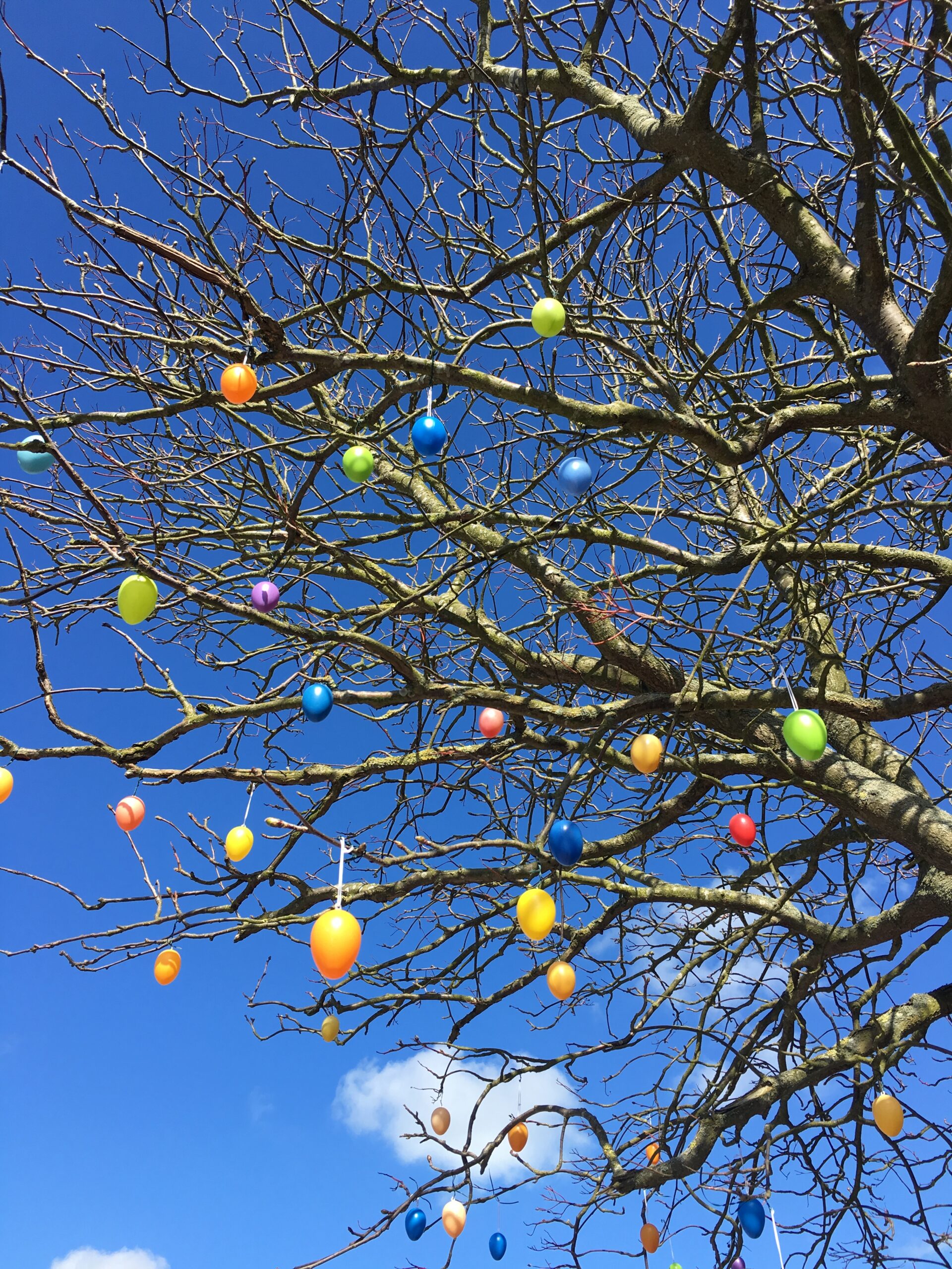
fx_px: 1063
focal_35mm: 29
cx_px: 476
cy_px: 634
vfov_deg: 61.7
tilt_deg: +45.7
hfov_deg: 48.2
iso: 25
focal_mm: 4.15
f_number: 2.2
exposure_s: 1/836
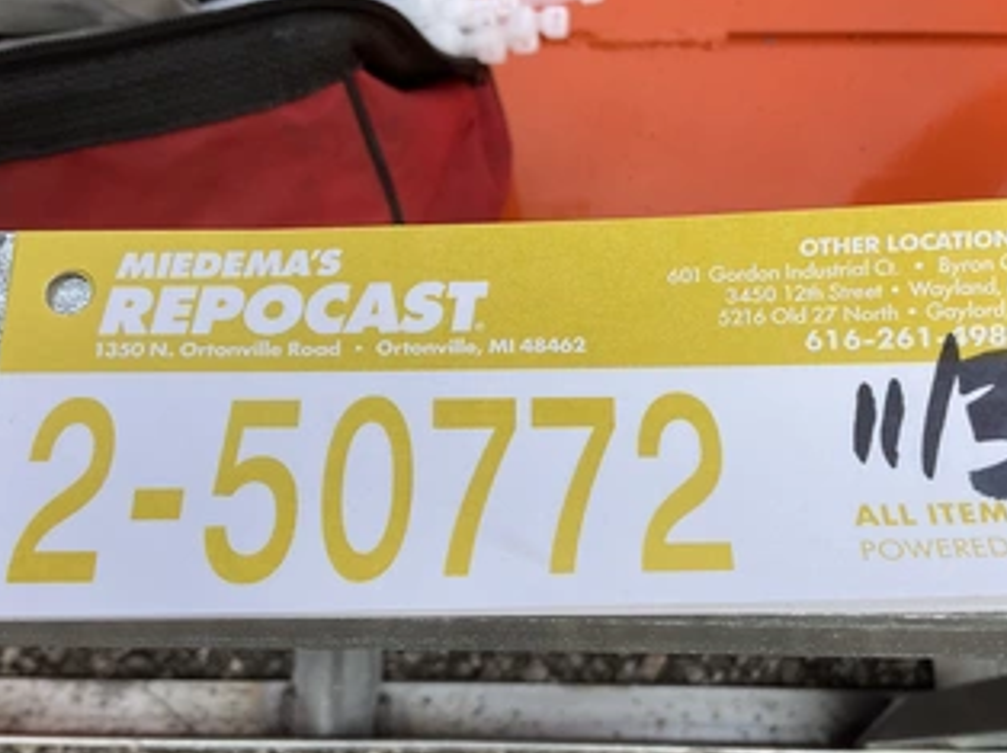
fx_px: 1076
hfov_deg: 50.2
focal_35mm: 37
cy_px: 417
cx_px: 526
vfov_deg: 38.6
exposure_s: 1/978
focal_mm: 3
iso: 25
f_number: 1.8
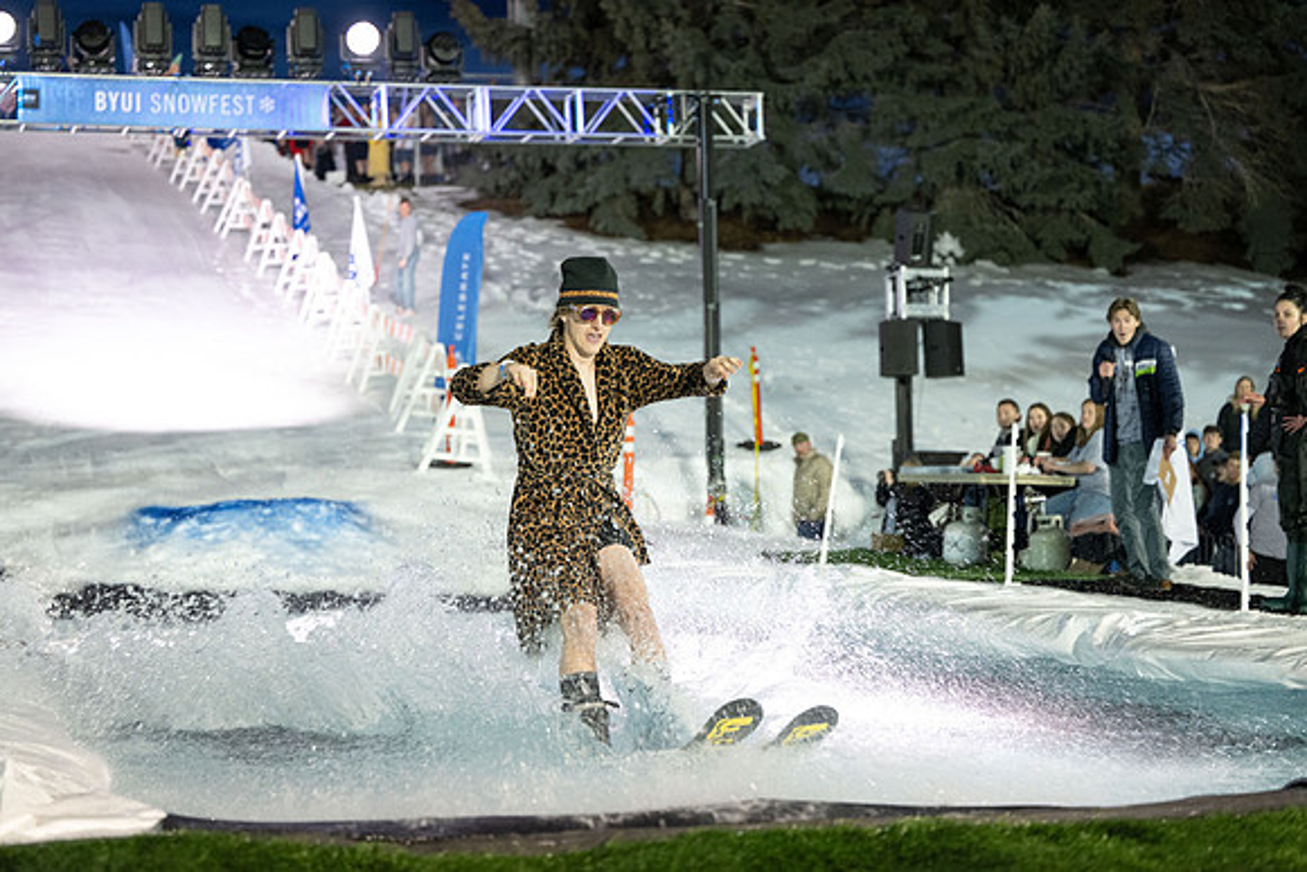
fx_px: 2542
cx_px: 654
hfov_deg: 28.8
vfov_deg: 19.5
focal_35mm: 70
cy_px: 436
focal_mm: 70
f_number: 2.8
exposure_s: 1/250
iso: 1600
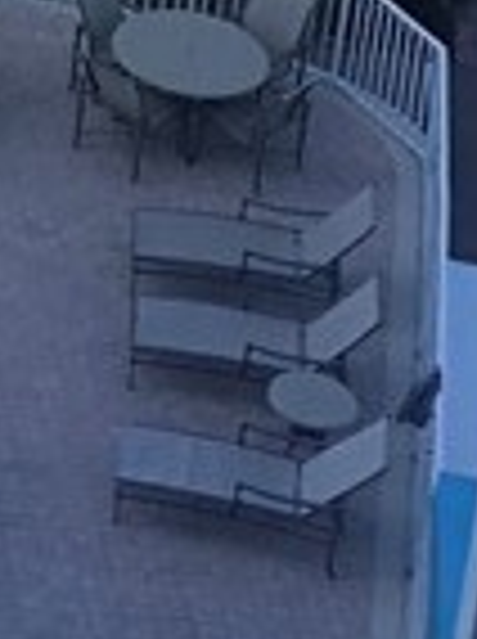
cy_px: -760
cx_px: -940
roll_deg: -0.1
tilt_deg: -21.0
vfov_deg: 9.1
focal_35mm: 202
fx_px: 3723
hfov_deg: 6.7
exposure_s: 1/1143
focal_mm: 3.99
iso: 20
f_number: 1.8
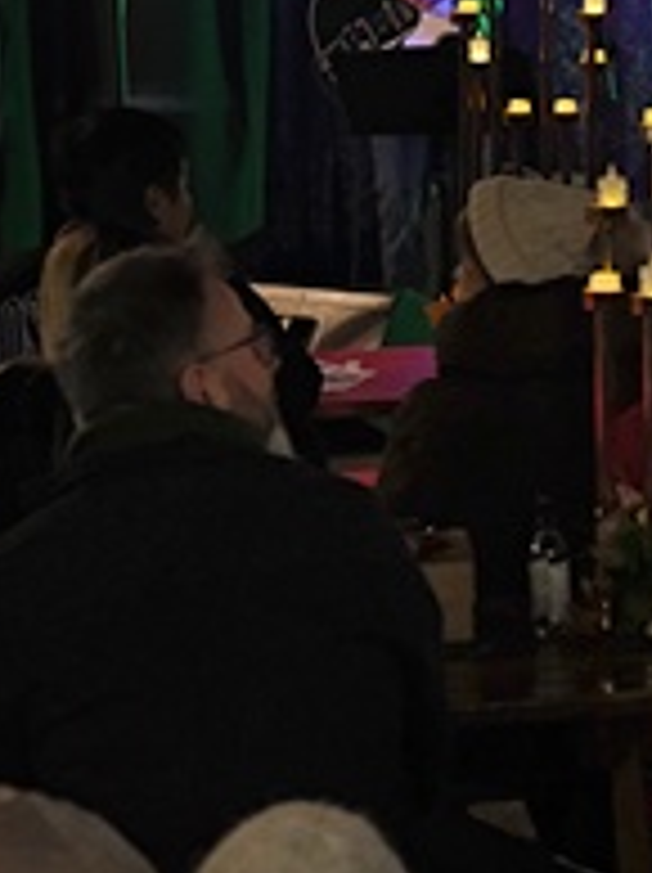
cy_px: 297
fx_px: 3977
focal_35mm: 158
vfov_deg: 12.5
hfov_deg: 9.0
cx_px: 1133
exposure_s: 1/125
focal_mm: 35
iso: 4000
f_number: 4.5
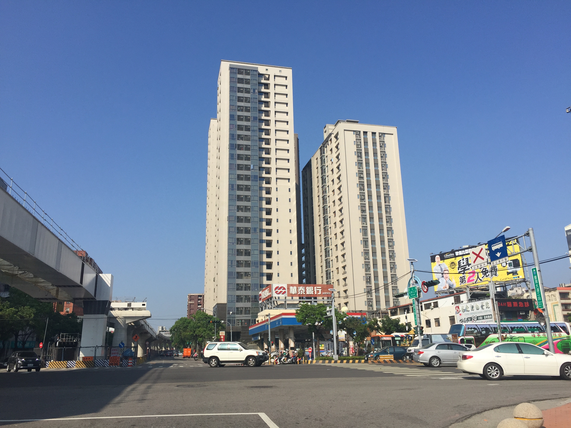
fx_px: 478
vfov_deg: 48.2
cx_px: 286
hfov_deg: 61.7
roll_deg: +0.3
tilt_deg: +16.1
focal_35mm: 29
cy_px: 214
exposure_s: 1/3049
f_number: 2.2
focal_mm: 4.15
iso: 32
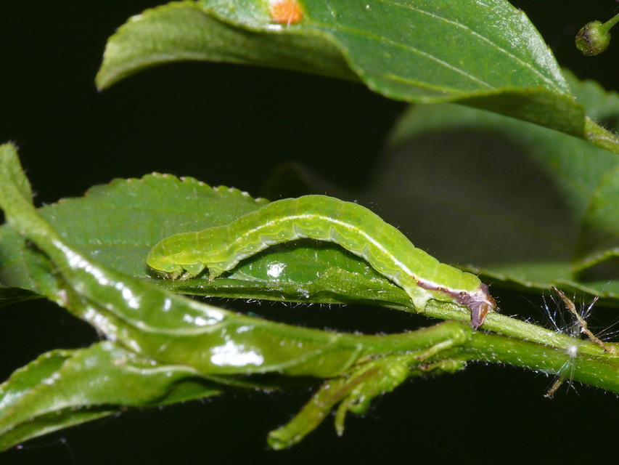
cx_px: 310
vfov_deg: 6.5
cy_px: 232
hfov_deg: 8.6
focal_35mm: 229
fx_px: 4096
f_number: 11
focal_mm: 48.3
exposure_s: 1/640
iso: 200
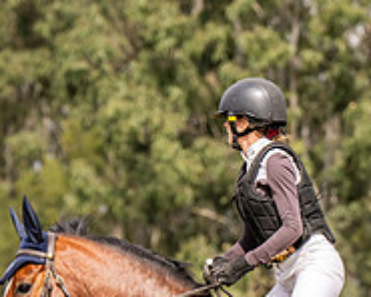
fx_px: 5435
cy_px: 409
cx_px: 238
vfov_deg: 3.1
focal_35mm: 495
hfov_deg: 3.9
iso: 200
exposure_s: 1/1600
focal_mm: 141
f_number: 4
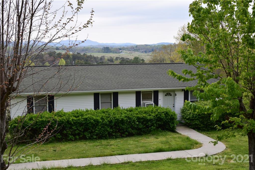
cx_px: 128
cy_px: 85
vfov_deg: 25.7
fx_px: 372
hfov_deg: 37.9
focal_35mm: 52
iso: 400
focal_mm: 35
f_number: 9
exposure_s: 1/160
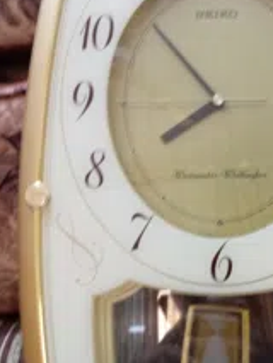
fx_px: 494
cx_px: 215
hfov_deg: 30.2
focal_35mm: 47
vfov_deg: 40.4
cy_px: 193
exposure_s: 1/25
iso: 519
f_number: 1.8
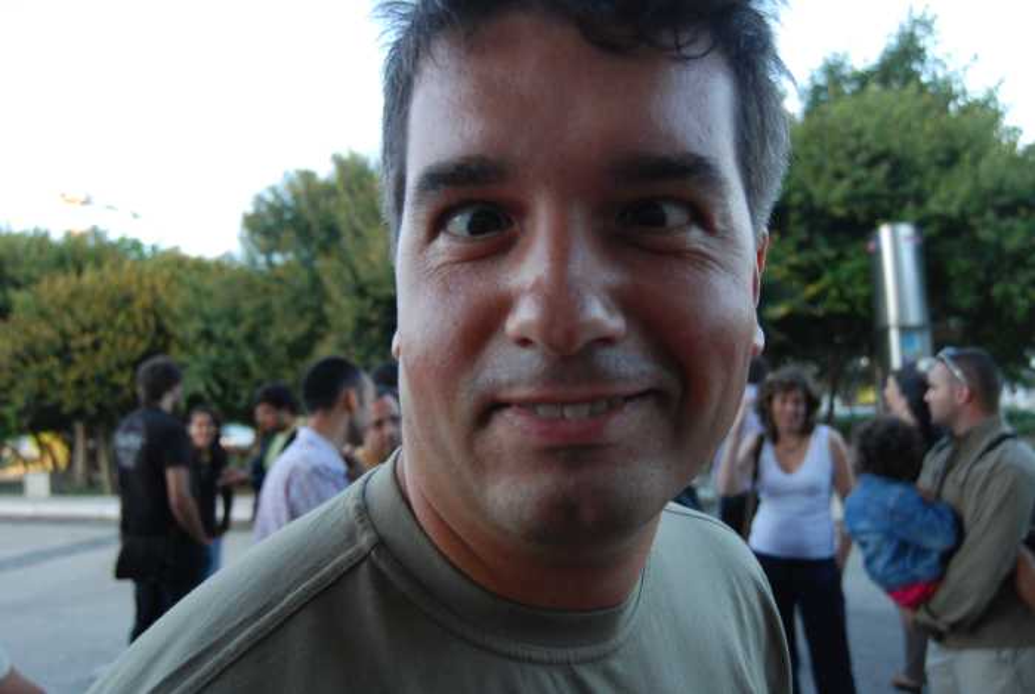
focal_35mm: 30
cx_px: 518
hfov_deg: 61.9
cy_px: 347
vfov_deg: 43.7
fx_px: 864
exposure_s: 1/100
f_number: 5
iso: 320
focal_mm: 20
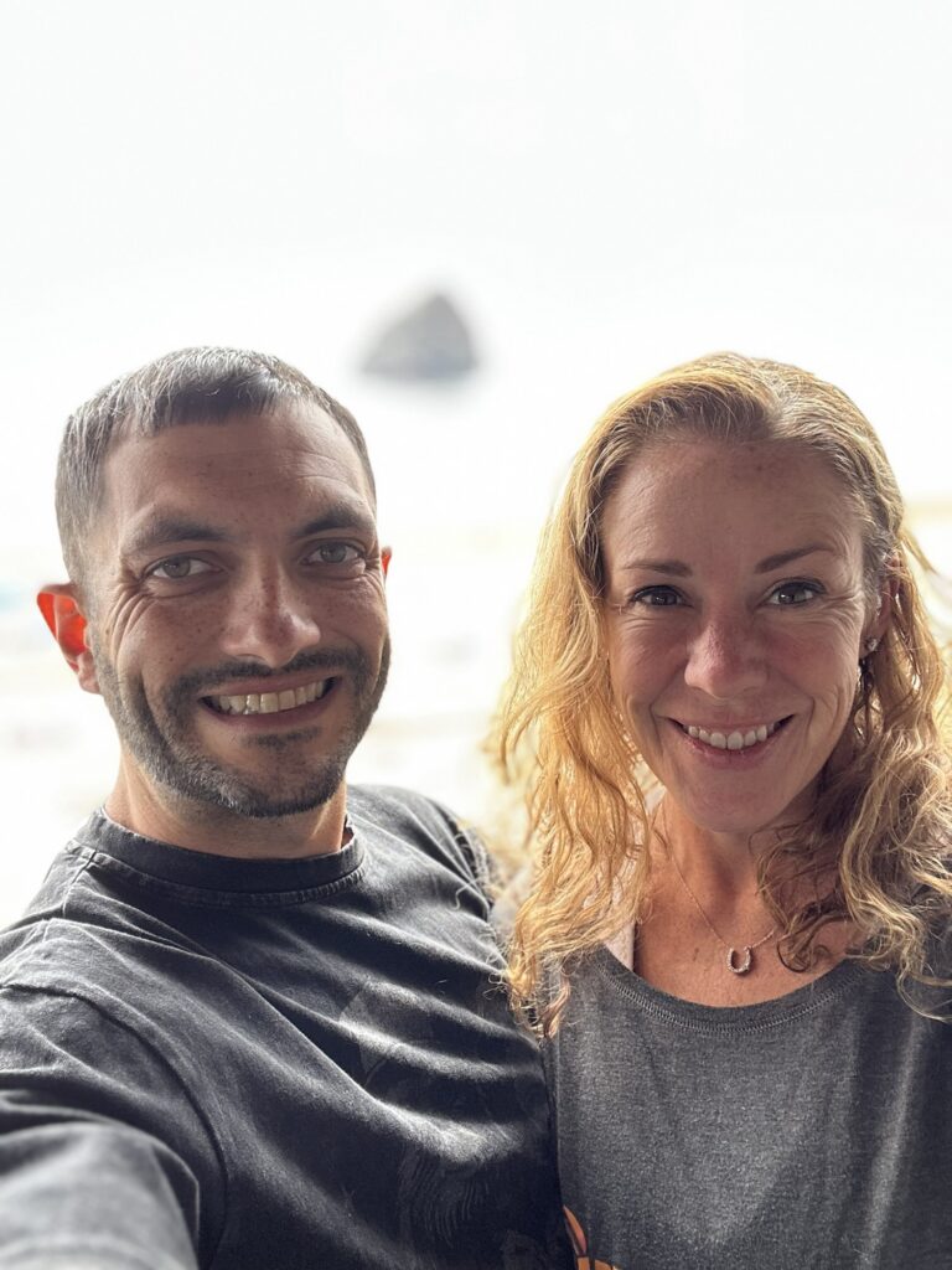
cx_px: 476
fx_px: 1100
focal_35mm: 30
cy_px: 635
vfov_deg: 60.0
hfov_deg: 46.8
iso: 40
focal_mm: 2.69
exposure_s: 1/121
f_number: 1.9
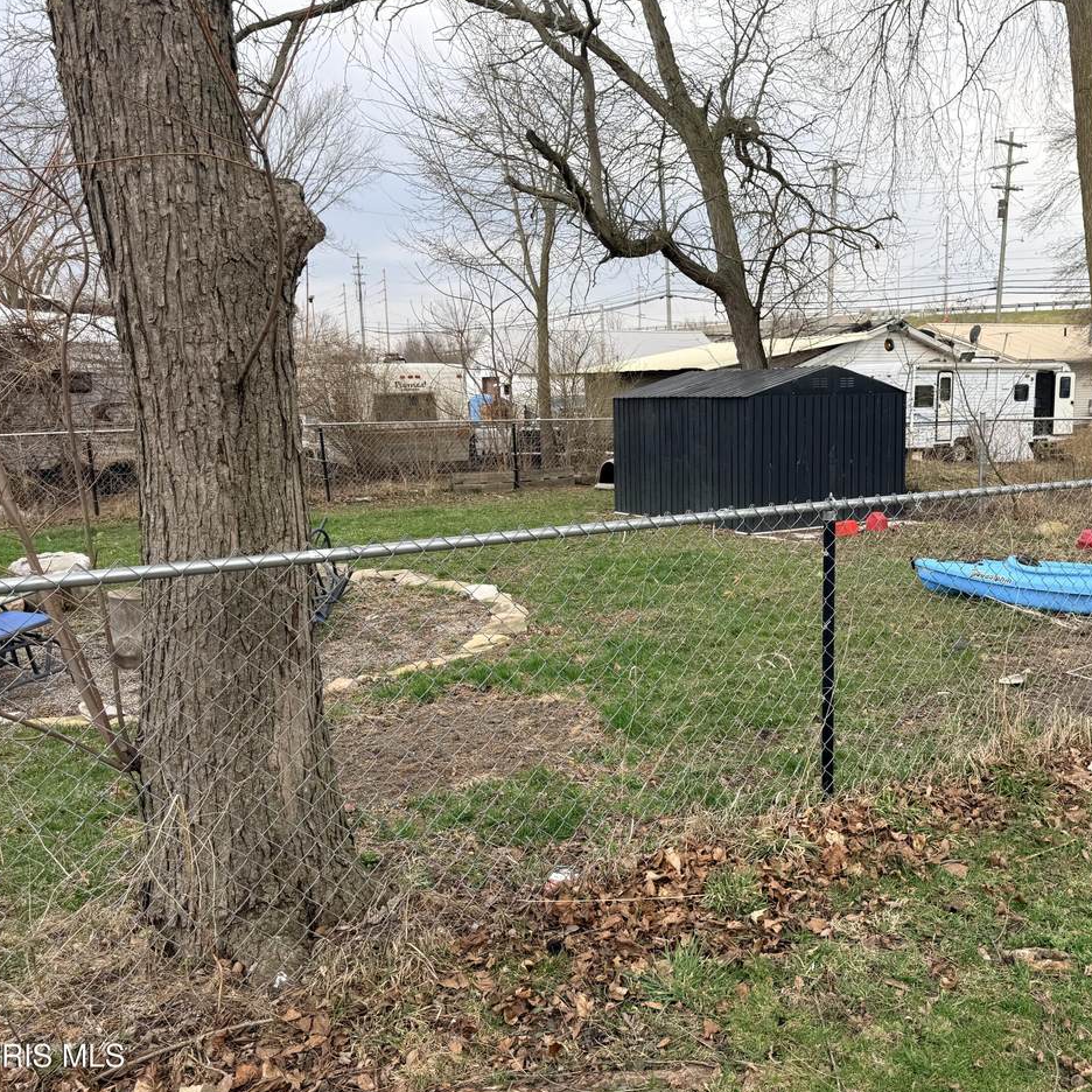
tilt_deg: -8.3
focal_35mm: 29
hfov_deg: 54.8
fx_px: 1035
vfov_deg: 55.6
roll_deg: +1.2
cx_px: 698
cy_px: 547
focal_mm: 6.76
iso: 80
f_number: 1.78
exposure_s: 1/708
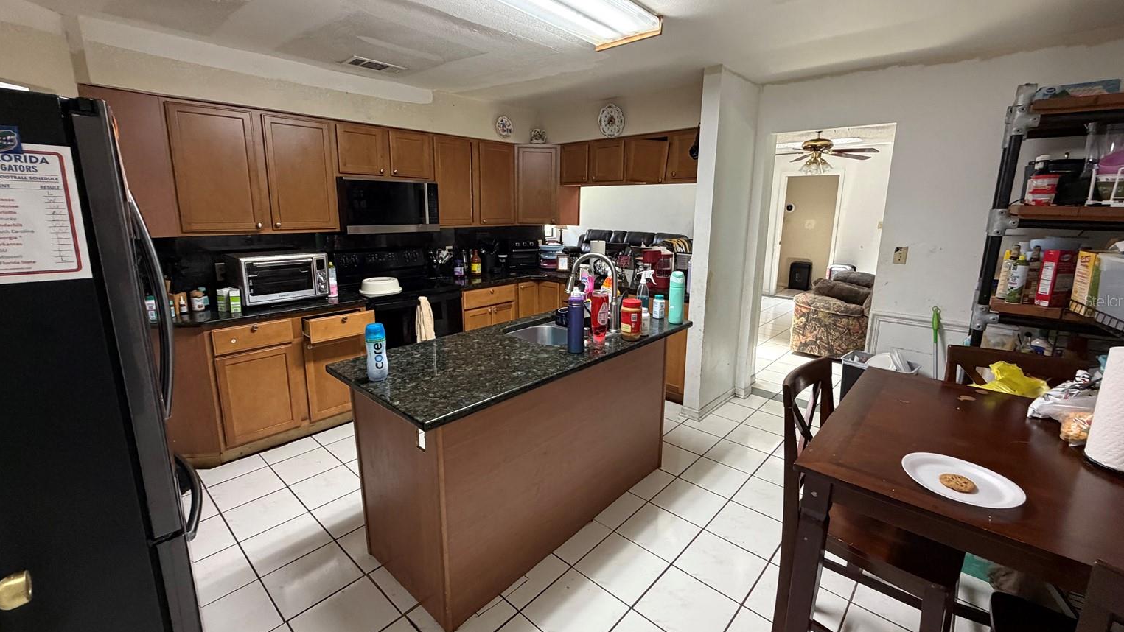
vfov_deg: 67.1
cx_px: 564
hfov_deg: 99.4
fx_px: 477
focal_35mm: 16
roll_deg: -0.6
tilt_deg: -12.4
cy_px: 301
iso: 320
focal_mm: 2.22
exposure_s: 1/60
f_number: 2.2
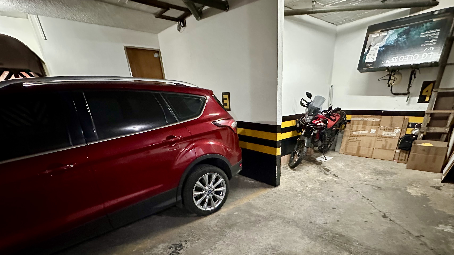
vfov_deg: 57.9
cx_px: 255
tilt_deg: -23.5
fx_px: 217
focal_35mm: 18
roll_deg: +2.4
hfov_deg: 92.2
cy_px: 191
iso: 1250
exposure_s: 1/41
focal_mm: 2.22
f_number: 2.2
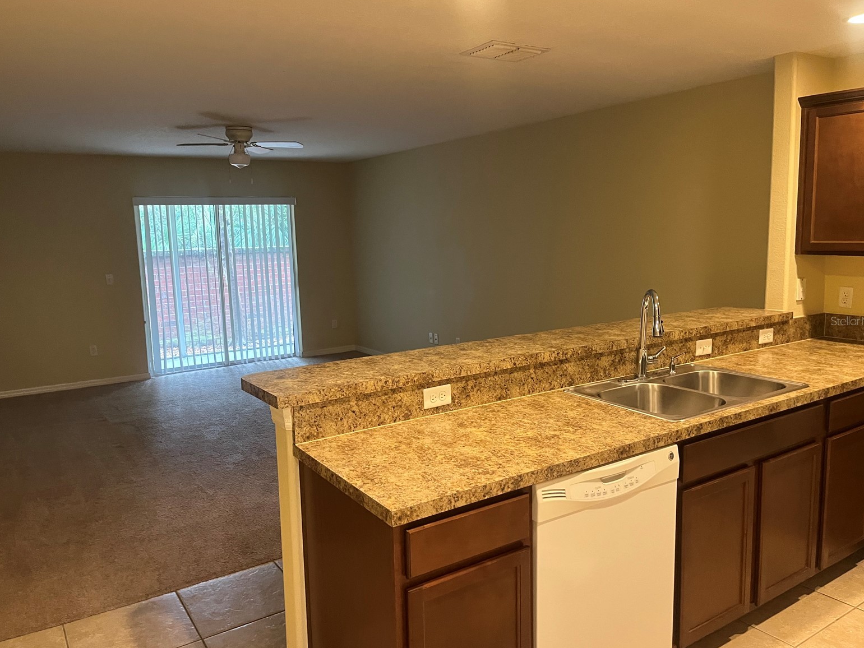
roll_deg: +1.5
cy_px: 321
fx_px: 674
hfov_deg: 65.3
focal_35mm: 27
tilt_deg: -9.7
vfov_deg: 51.4
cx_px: 435
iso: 400
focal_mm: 5.1
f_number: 1.6
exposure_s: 1/60
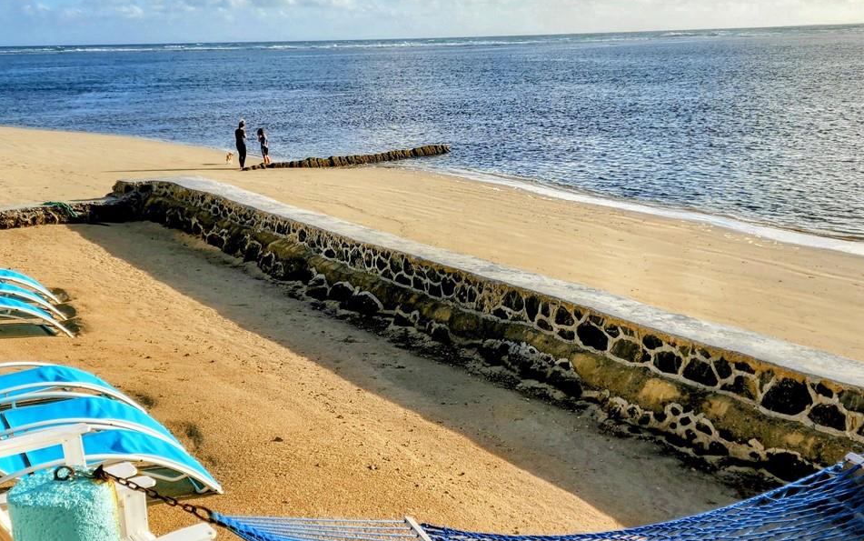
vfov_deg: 31.2
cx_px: 450
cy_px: 324
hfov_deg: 48.2
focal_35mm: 41
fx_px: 966
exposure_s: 1/1000
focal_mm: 6.4
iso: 12
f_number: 1.8
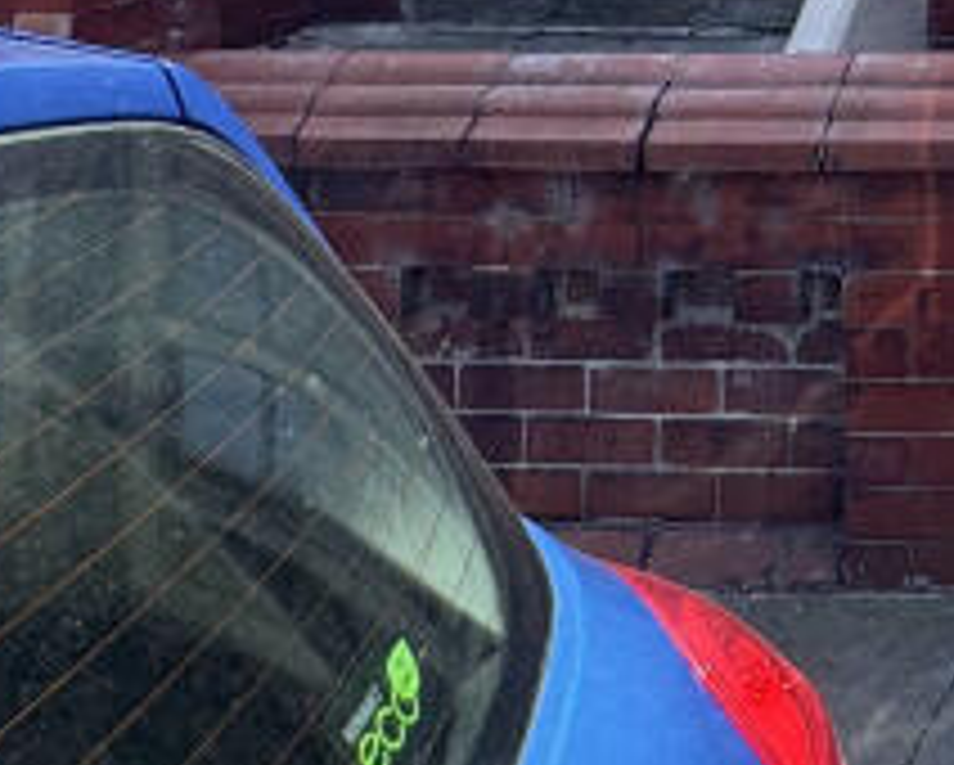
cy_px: -603
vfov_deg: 18.3
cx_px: 1444
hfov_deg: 23.0
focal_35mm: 66
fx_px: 1865
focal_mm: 2.22
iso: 40
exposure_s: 1/525
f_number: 2.2
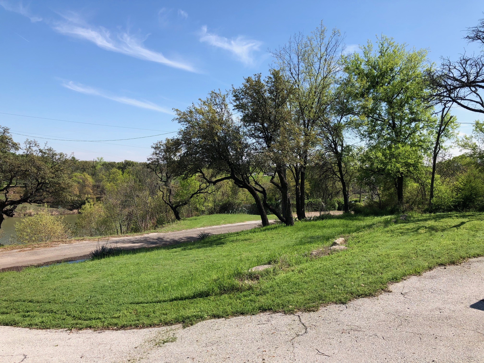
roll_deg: -0.2
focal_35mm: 28
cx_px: 242
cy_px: 182
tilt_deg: -0.7
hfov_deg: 63.4
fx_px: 391
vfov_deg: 49.7
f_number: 1.8
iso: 20
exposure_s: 1/1675
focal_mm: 4
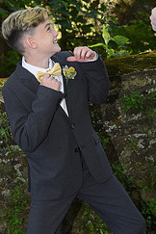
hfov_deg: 8.2
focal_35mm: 167
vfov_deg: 12.3
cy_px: 109
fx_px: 1085
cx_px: 131
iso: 640
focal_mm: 70
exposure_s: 1/200
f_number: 5.6
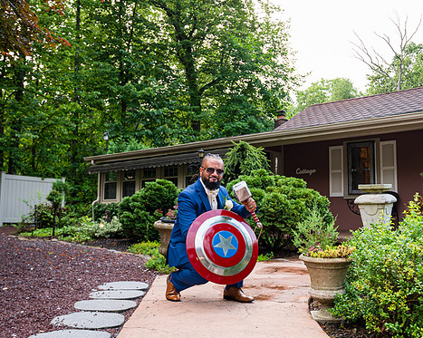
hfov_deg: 51.3
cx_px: 248
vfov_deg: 42.2
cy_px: 170
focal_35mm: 35
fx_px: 438
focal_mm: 29.5
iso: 640
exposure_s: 1/160
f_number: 4
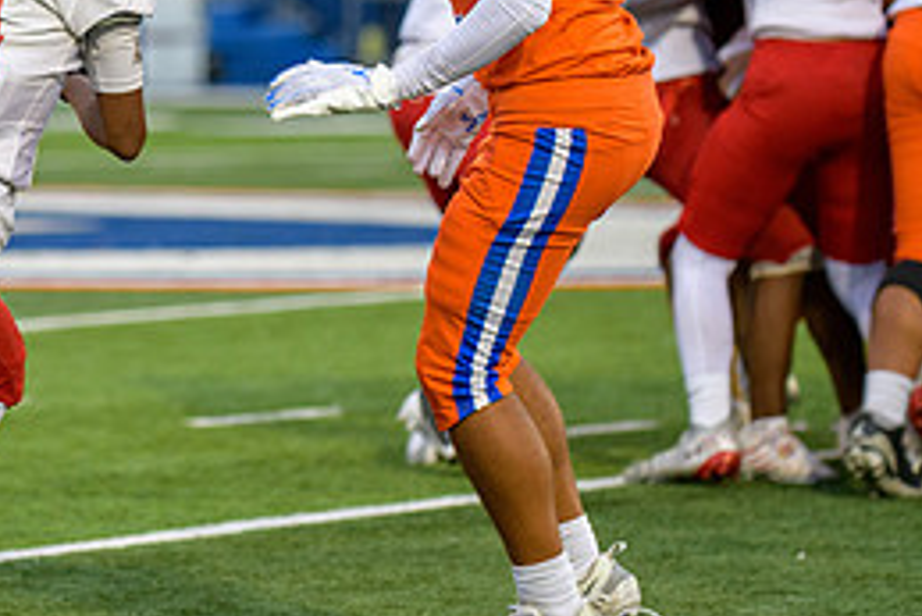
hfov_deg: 5.7
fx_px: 9174
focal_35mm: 358
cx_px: -36
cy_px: 180
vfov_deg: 3.8
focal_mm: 160
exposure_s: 1/500
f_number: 2.8
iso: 640
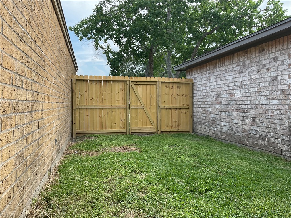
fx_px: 244
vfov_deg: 48.2
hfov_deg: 61.7
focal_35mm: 29
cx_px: 146
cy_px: 109
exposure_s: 1/249
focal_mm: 3
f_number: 1.8
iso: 16
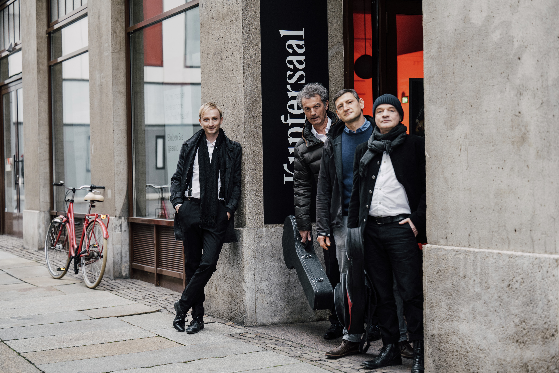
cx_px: 280
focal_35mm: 71
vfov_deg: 19.2
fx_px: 1102
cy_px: 186
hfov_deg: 28.5
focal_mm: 71
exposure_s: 1/100
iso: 250
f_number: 3.2
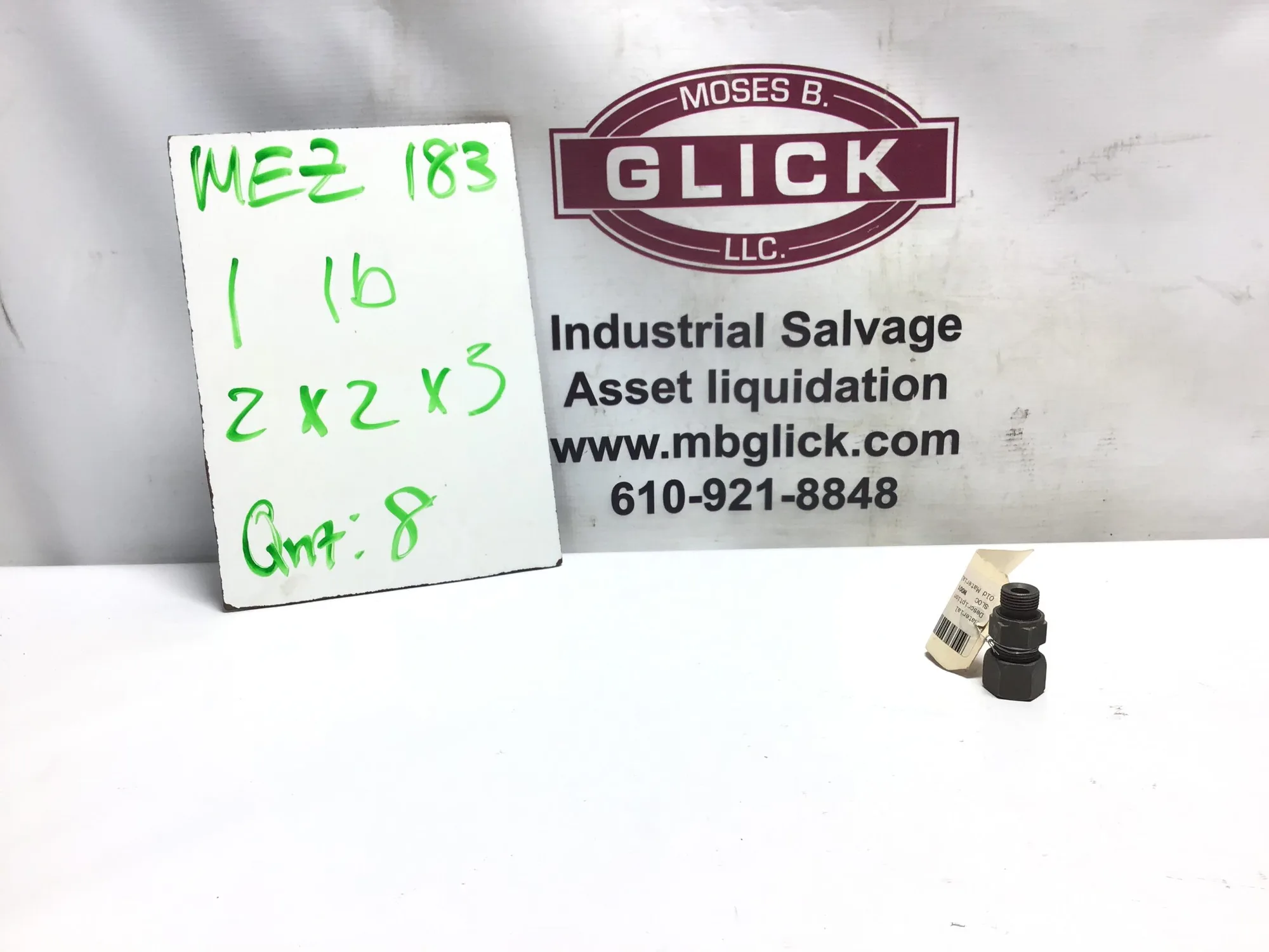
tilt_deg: -14.7
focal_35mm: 31
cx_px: 634
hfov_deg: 58.4
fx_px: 1136
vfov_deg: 45.4
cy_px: 476
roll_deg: +2.2
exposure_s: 1/143
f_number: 2.4
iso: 25
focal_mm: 3.3
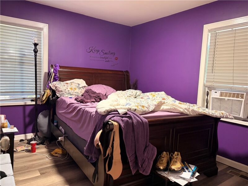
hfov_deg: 67.3
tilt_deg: -4.4
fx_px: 186
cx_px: 124
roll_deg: -2.8
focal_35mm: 26
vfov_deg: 53.1
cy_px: 93
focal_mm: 5.96
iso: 400
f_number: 1.6
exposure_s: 1/40
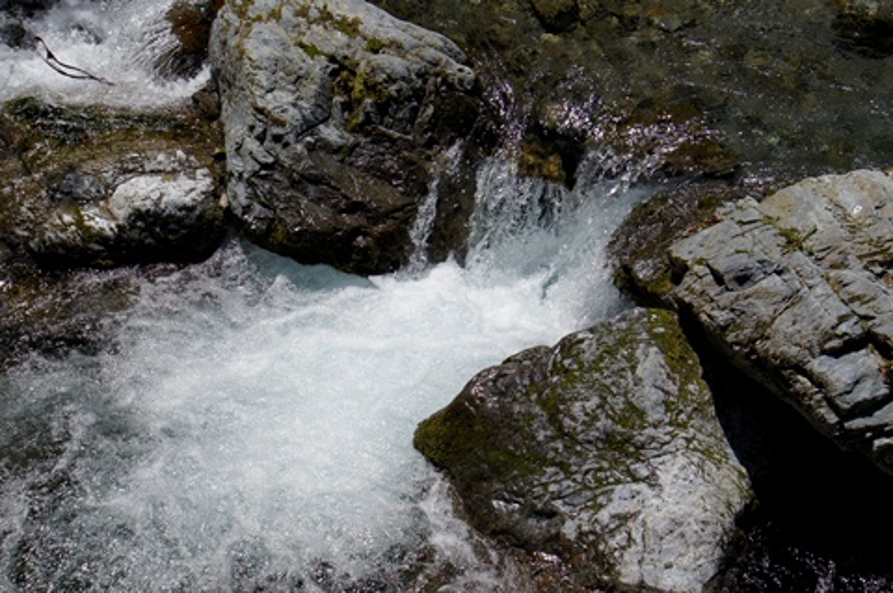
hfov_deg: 31.0
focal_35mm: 65
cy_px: 296
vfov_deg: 20.9
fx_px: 1609
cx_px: 446
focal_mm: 43.3
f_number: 9
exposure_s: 1/640
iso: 200
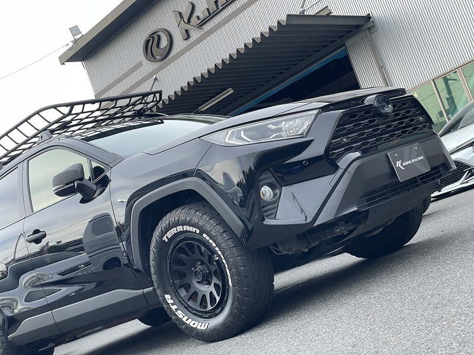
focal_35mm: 52
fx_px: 712
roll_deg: +19.7
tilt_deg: +6.4
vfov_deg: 28.0
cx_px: 237
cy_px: 178
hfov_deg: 36.8
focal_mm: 6
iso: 25
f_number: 2
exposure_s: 1/110
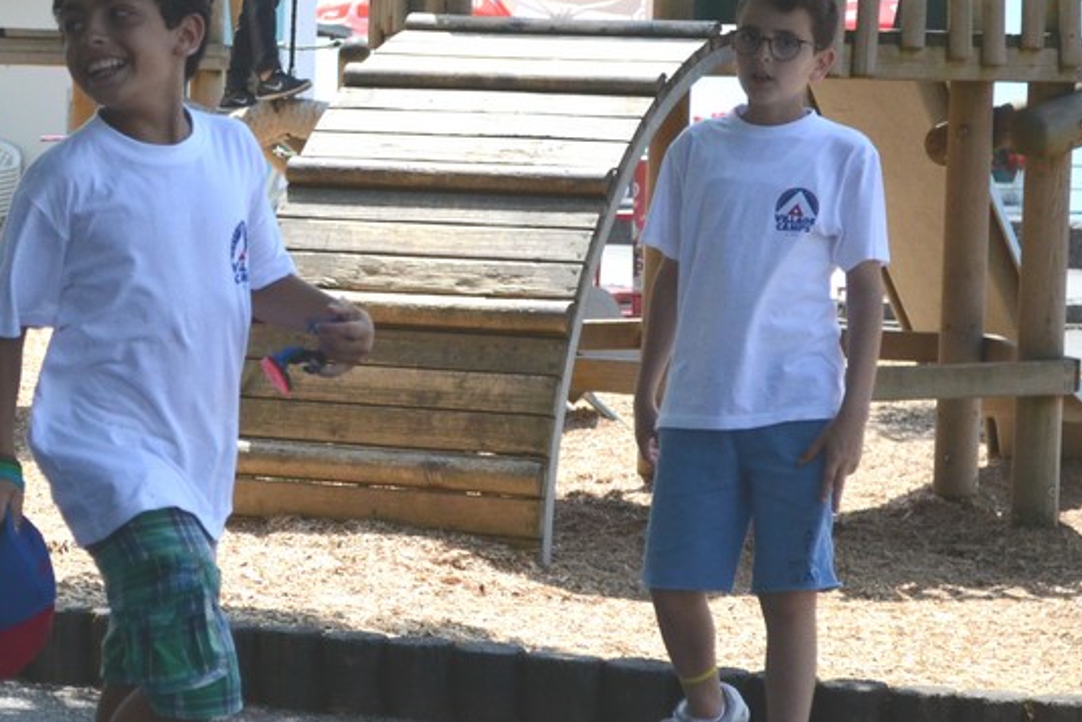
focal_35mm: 132
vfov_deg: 10.4
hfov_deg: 15.4
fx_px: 3968
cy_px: 383
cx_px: 142
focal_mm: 46
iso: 1400
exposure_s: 1/4000
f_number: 5.3
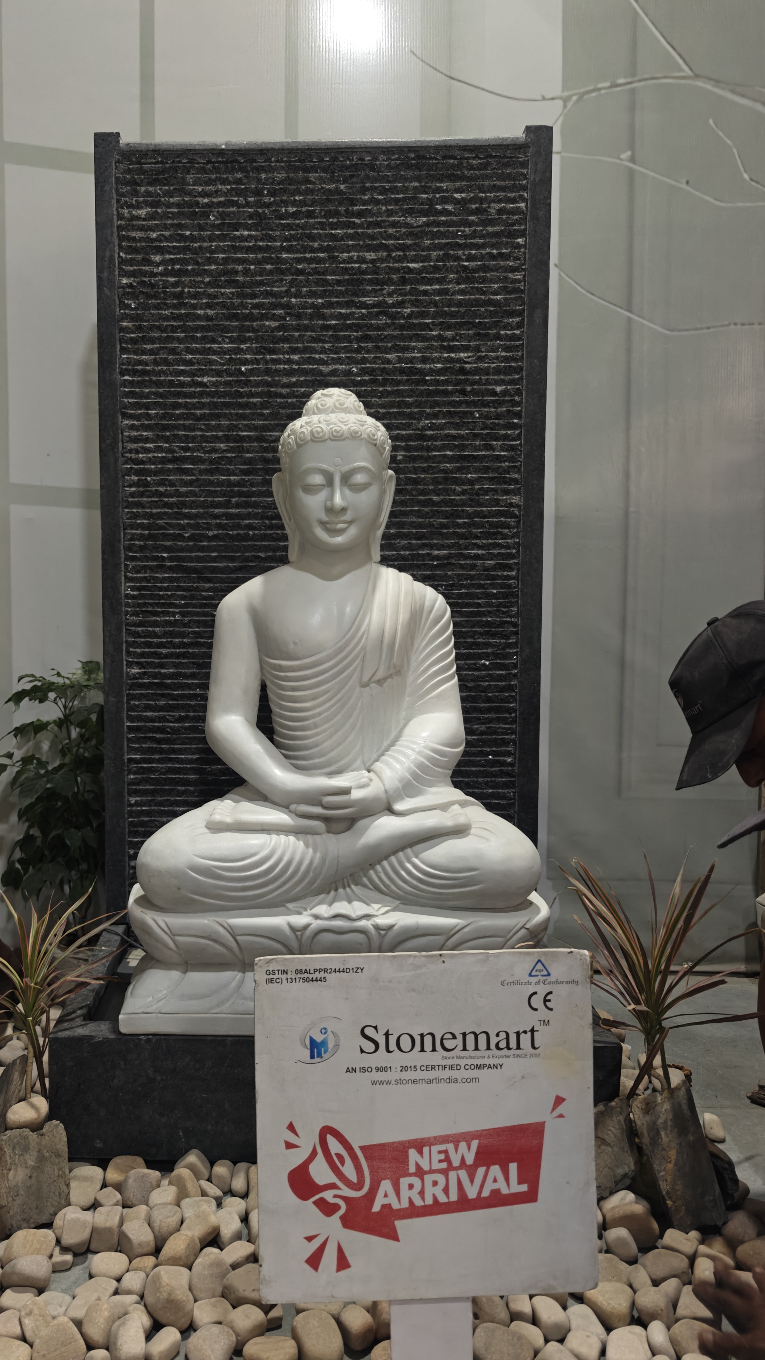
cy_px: 683
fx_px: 938
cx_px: 255
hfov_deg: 43.8
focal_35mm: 26
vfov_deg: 71.9
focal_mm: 6.06
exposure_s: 1/100
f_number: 1.6
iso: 500
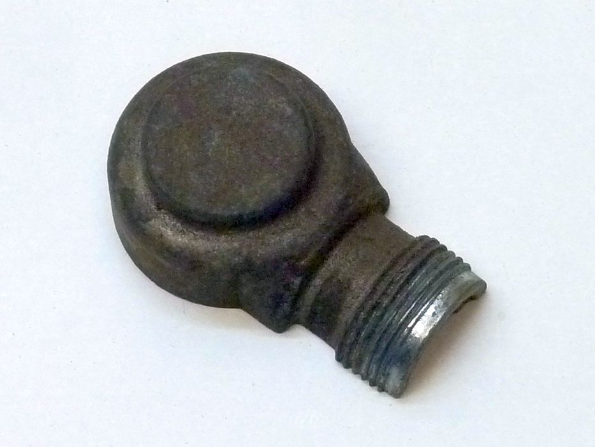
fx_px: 756
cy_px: 224
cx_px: 298
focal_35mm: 44
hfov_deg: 42.9
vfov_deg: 32.9
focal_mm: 7.3
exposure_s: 1/30
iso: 400
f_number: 3.7
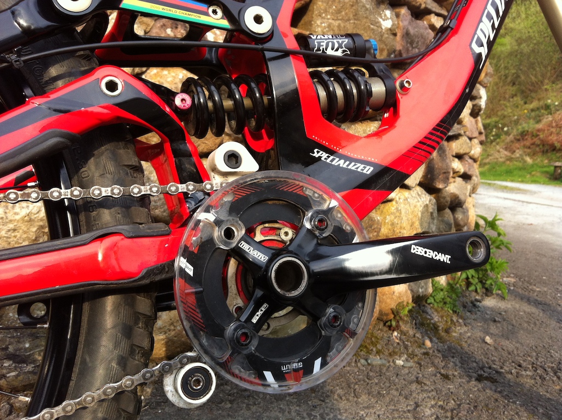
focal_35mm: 35
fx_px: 567
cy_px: 210
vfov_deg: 40.6
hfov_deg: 52.7
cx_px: 281
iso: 80
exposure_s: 1/177
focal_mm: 3.85
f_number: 2.8
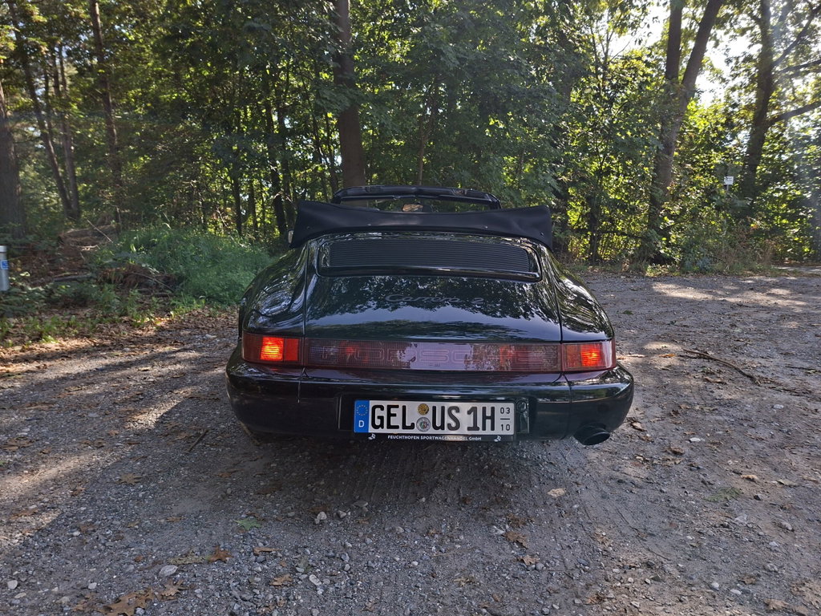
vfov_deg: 58.9
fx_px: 545
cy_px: 308
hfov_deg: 73.9
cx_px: 410
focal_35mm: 23
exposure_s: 1/470
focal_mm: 5.54
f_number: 1.8
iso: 50
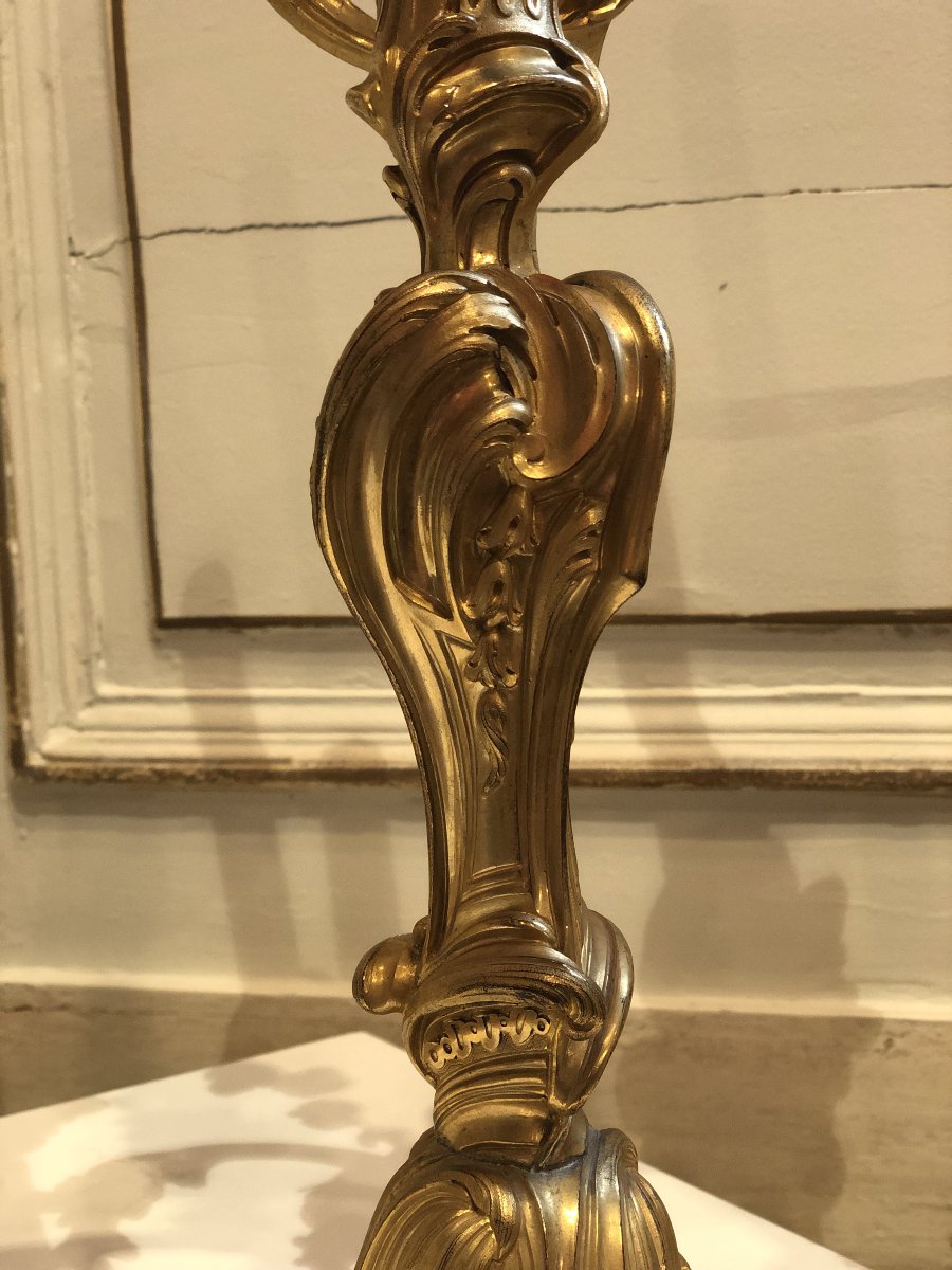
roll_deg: +2.6
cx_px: 476
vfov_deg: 36.8
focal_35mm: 52
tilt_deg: -6.9
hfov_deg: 28.0
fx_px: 1907
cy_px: 635
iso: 125
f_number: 2.4
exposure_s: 1/33
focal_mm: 6
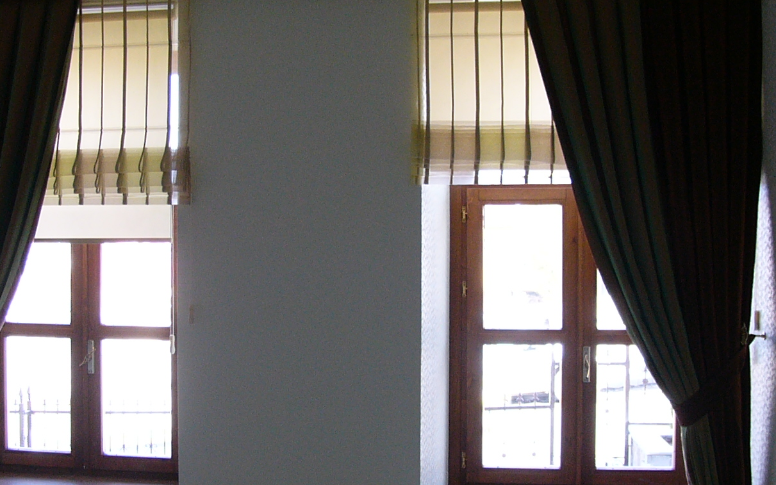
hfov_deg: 40.9
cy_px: 265
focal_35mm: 49
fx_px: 1036
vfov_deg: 26.3
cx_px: 318
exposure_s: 1/60
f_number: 2.8
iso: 150
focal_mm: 4.6
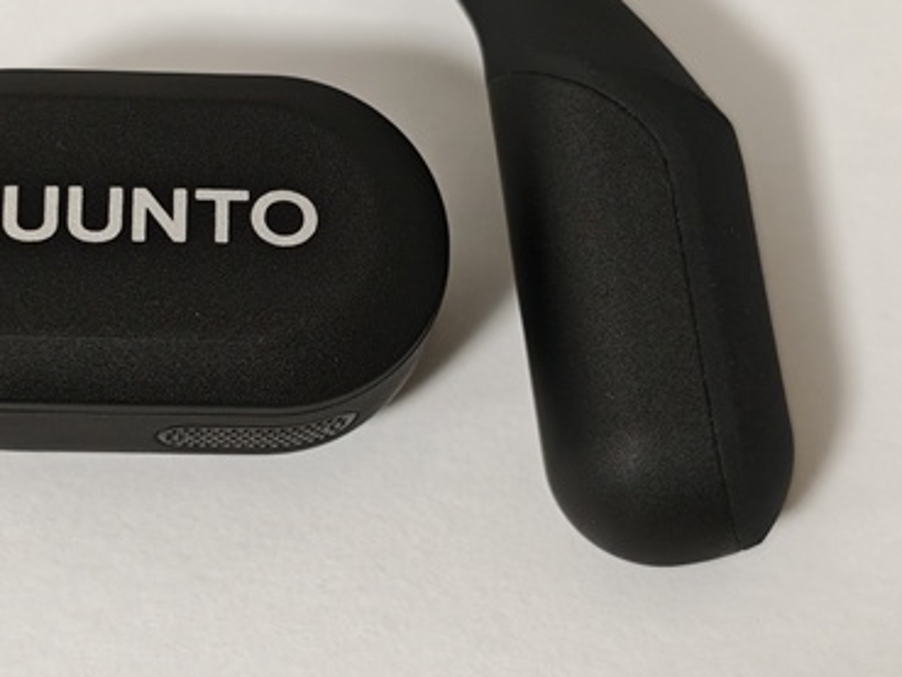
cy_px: 213
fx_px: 2450
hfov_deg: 20.8
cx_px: 326
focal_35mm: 94
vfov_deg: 15.7
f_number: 1.5
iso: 250
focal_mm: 4.94
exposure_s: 1/100
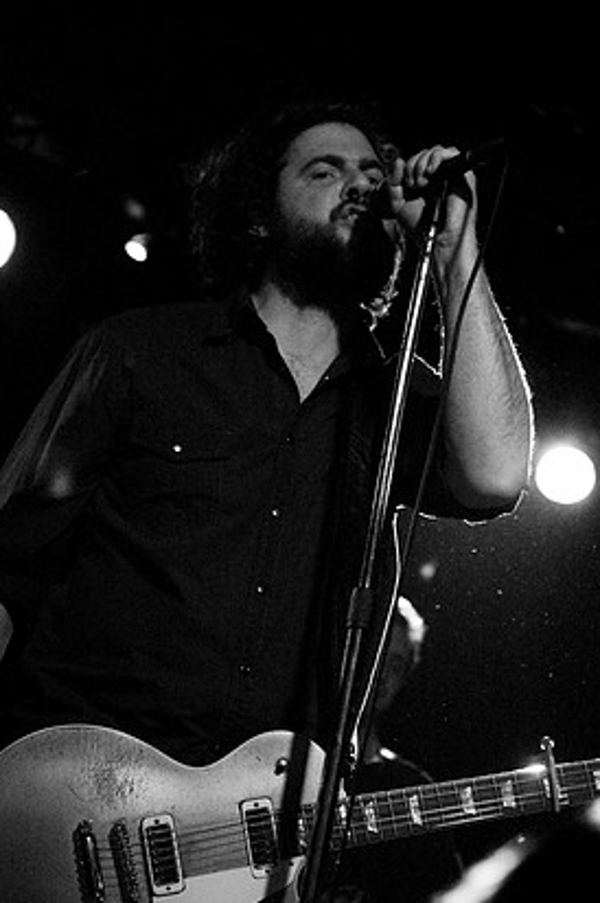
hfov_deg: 14.4
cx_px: 323
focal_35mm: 95
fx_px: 2379
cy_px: 473
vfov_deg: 21.5
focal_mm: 58
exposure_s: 1/40
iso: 800
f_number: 2.8
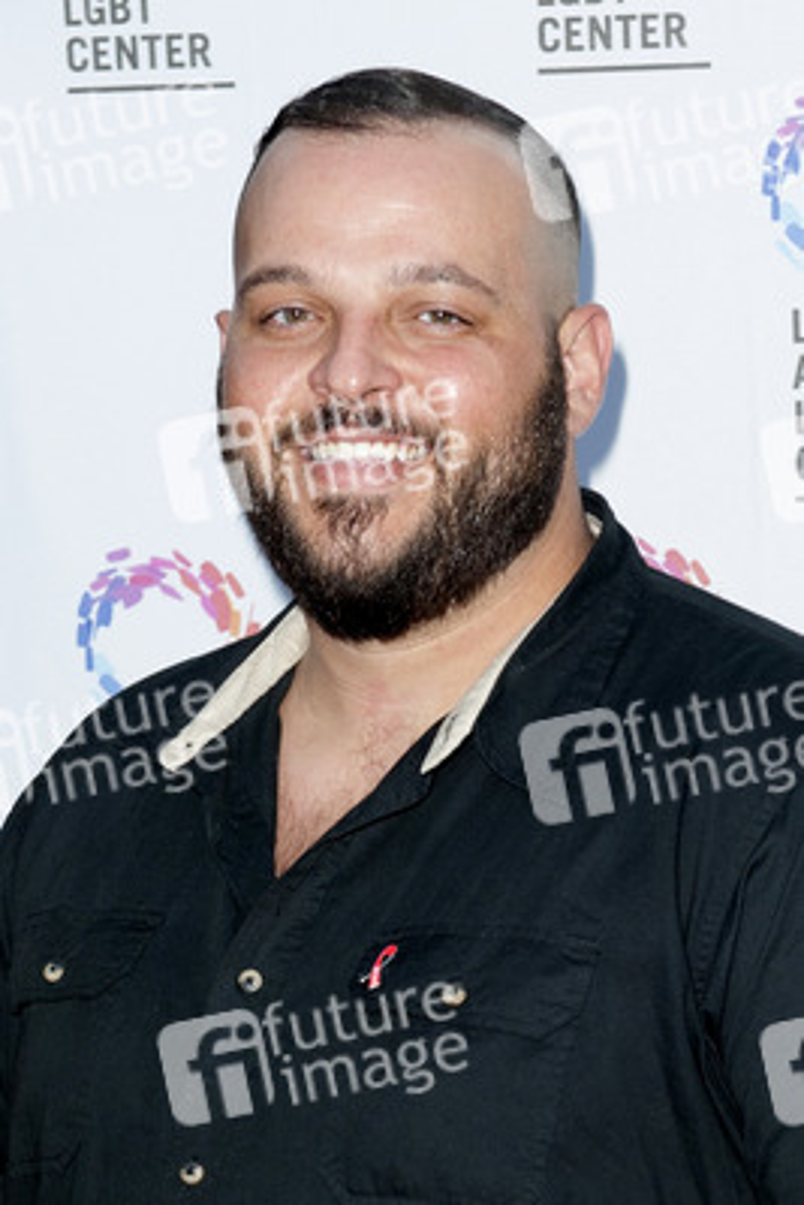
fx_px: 1941
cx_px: 402
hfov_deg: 23.4
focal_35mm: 58
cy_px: 602
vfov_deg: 34.5
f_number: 5
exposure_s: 1/320
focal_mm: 58
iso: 400
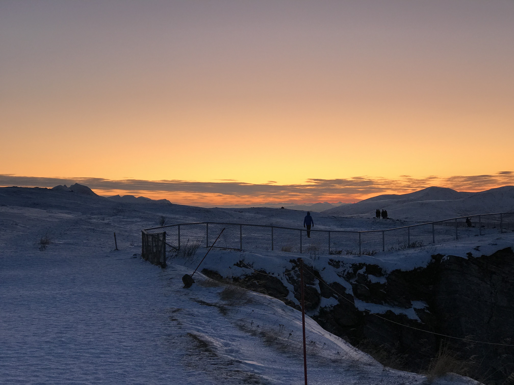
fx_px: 846
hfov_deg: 33.8
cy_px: 192
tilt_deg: +1.0
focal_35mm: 57
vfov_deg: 25.7
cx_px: 257
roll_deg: +1.3
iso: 25
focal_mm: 6.6
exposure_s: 1/50
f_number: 2.8
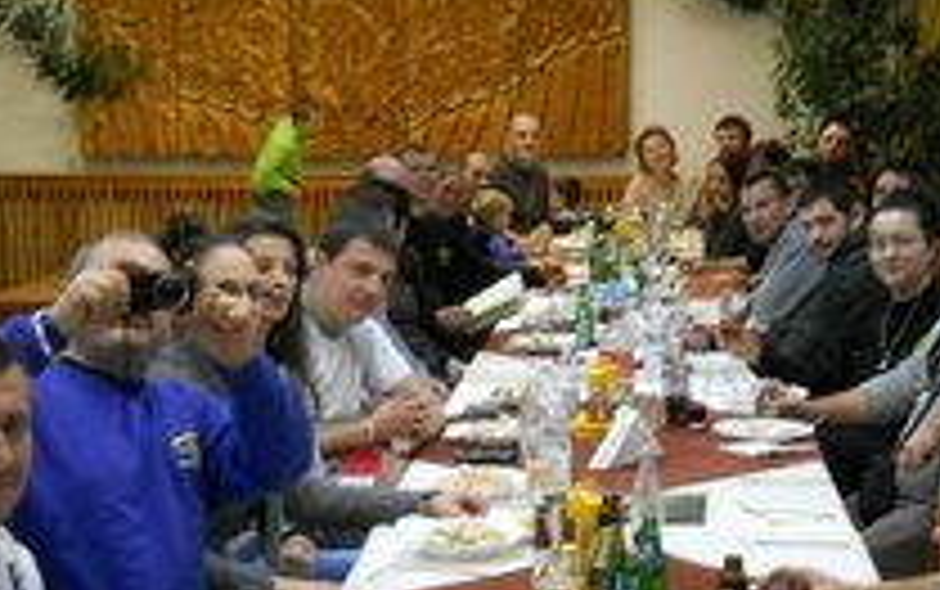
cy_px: 477
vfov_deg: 15.7
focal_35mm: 83
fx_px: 2128
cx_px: 594
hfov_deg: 24.8
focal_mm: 6.72
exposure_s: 1/30
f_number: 3.1
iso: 400
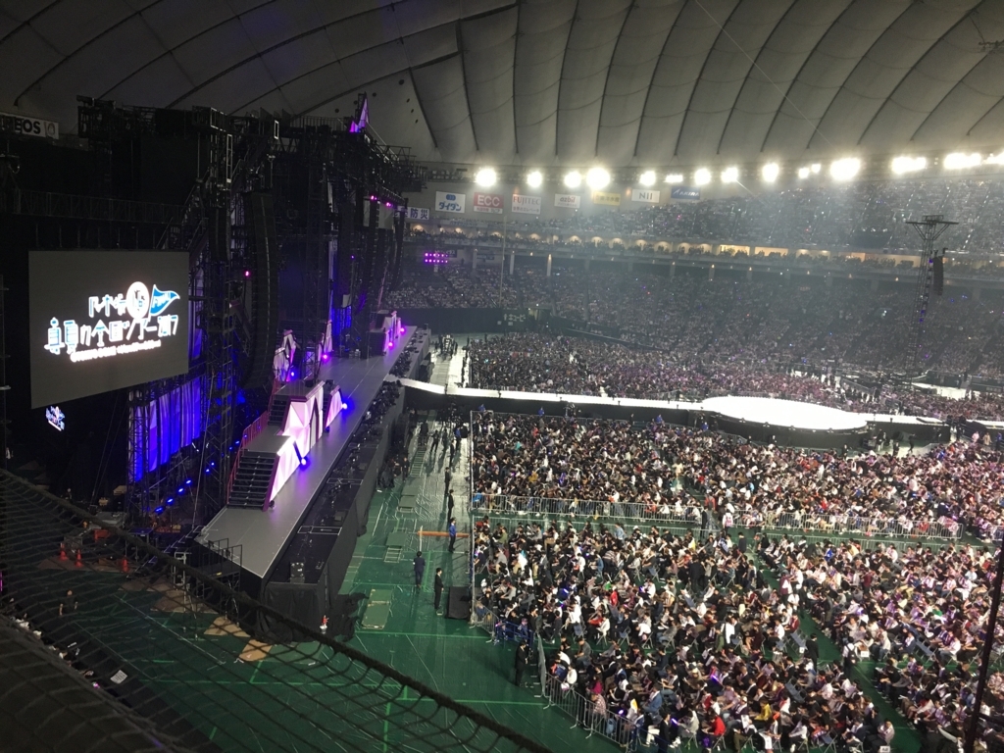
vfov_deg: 48.2
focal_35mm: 29
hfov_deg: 61.7
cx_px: 502
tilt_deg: -8.3
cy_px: 376
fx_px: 841
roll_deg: -4.1
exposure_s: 1/30
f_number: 2.2
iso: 160
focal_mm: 4.15
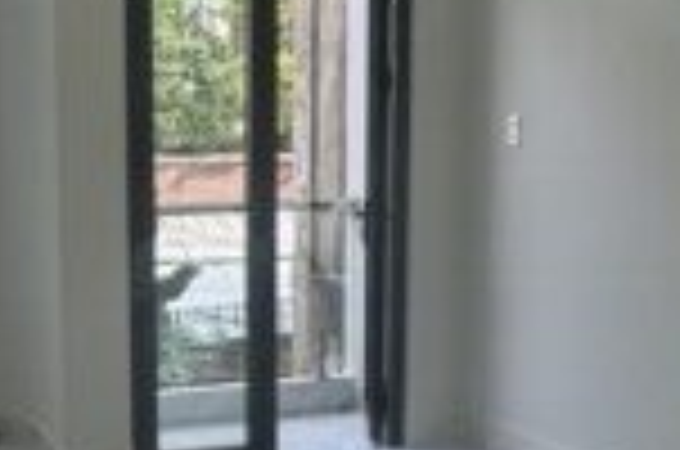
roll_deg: +2.5
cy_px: 310
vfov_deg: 23.1
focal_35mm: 58
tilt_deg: -7.6
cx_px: 95
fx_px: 1093
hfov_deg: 33.1
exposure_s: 1/164
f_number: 2.2
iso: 40
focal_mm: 2.22
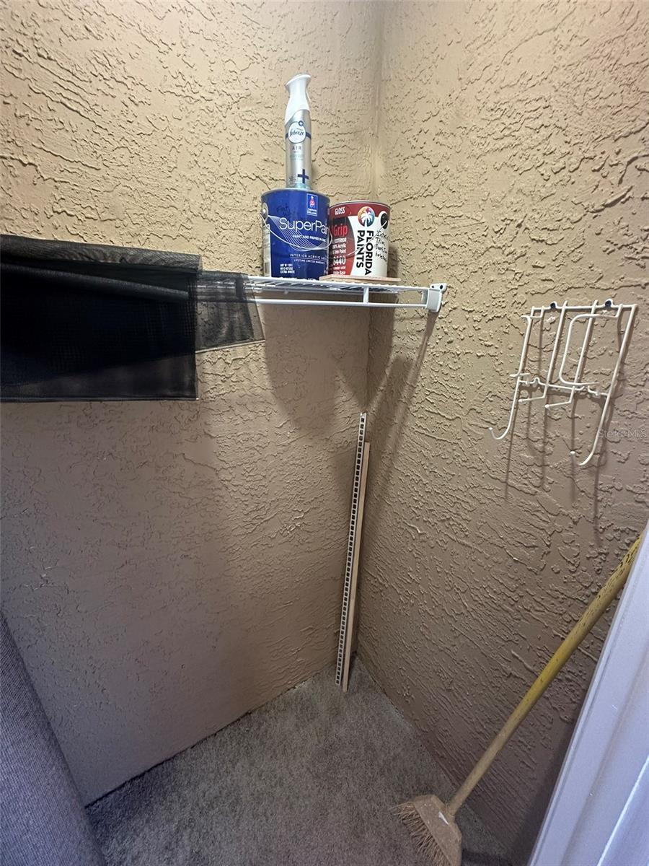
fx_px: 350
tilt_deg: -17.6
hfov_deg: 85.7
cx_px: 324
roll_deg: -0.7
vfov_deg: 102.1
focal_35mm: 14
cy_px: 433
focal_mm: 2.22
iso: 320
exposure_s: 1/60
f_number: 2.2
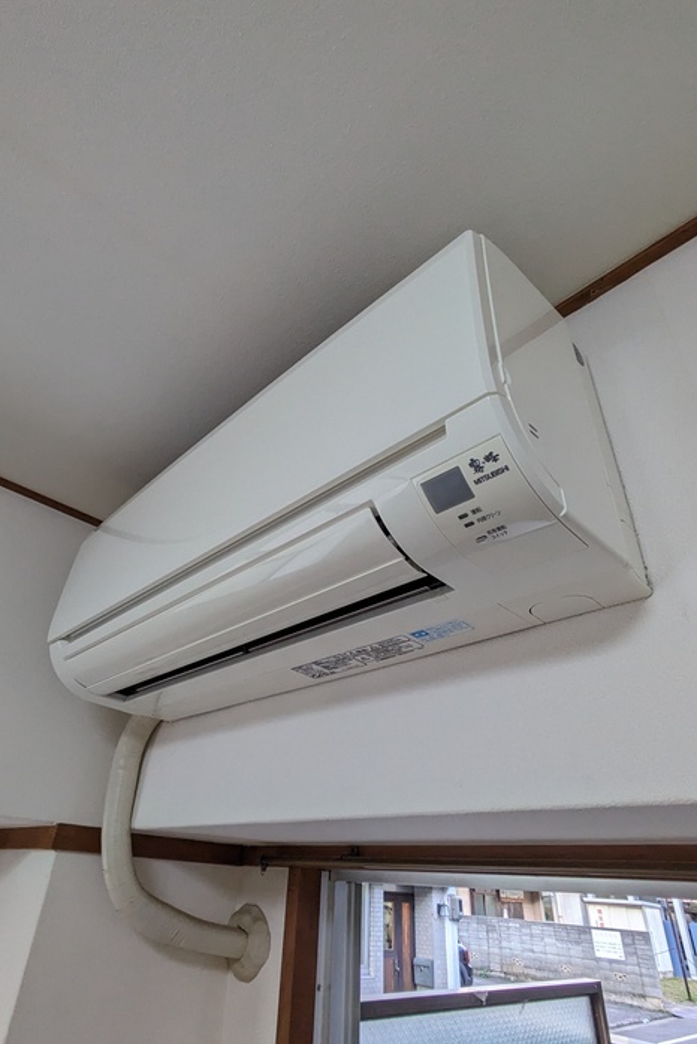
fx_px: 580
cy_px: 515
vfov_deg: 83.9
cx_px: 322
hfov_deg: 61.9
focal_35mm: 20
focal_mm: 1.83
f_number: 2.2
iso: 80
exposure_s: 1/120
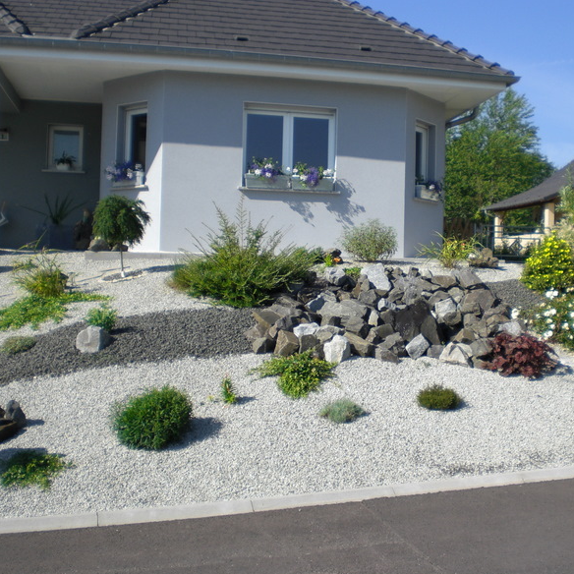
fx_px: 863
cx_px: 343
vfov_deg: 36.8
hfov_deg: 36.7
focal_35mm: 46
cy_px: 286
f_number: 3.1
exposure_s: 1/500
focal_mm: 6.3
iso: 50
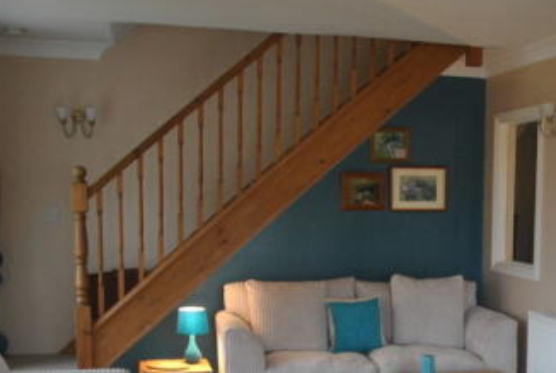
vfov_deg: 24.6
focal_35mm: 54
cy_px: 326
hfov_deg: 34.9
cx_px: 489
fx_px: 836
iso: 450
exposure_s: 1/30
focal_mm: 18
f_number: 3.5
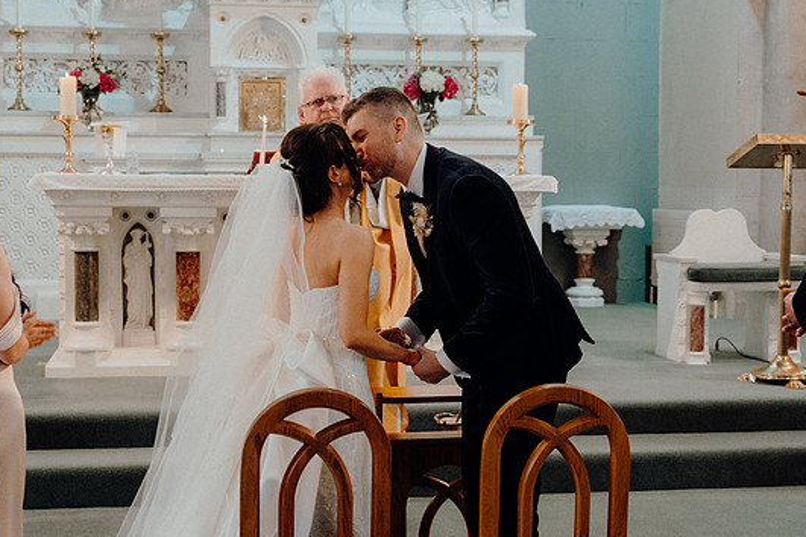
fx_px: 1321
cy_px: 262
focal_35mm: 59
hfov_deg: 33.9
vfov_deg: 23.0
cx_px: 373
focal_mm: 36
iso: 3200
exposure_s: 1/160
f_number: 3.5
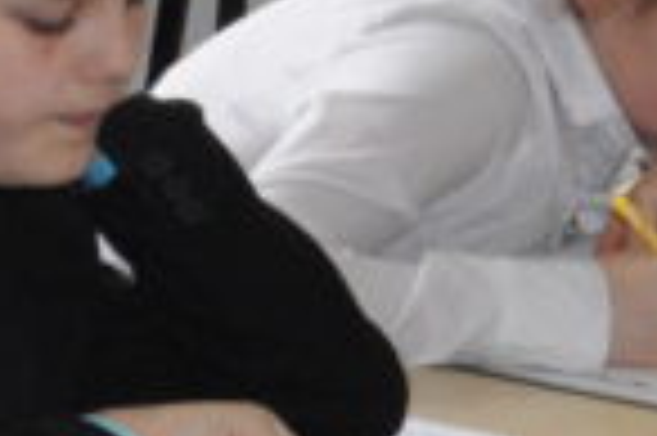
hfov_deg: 6.5
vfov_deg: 4.8
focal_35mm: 286
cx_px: -1364
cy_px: 238
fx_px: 5214
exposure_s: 1/200
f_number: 8
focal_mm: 24
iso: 1600
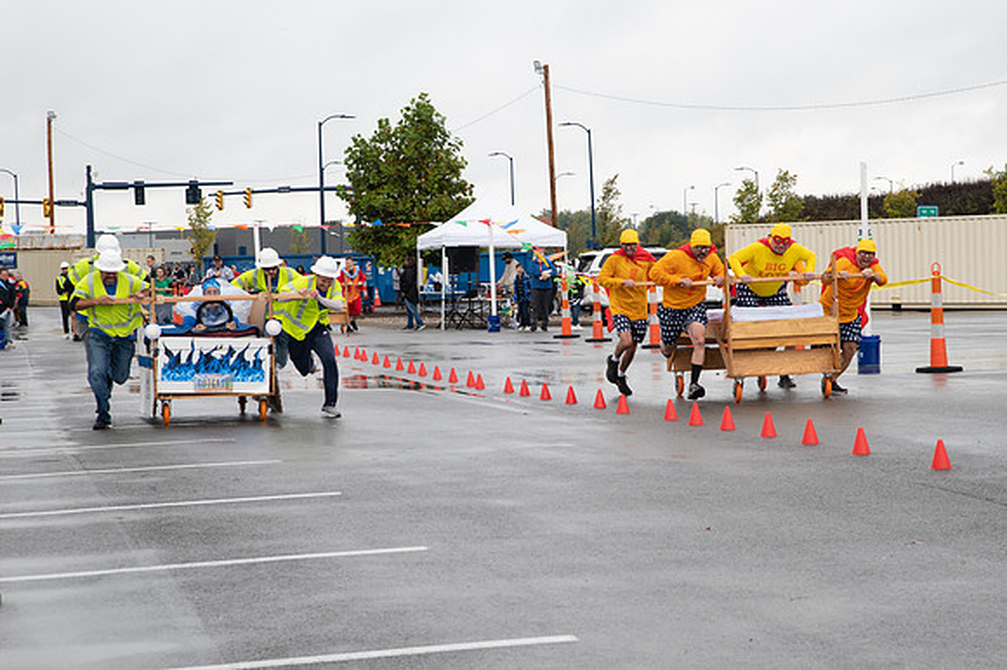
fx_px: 2444
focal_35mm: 87
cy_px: 331
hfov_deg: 23.3
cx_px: 591
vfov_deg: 15.6
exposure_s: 1/500
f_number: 6.3
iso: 400
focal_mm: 70
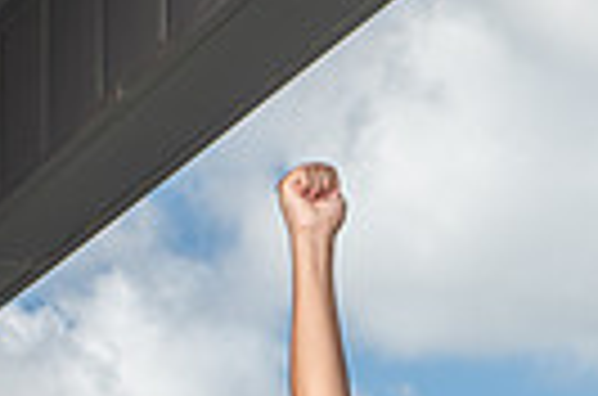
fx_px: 2585
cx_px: 436
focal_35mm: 156
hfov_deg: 13.2
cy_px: 958
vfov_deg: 8.1
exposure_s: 1/320
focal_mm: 46
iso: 100
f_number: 7.1
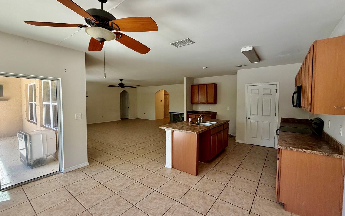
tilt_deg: -3.9
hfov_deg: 97.8
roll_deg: +0.6
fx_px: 150
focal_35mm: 16
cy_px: 107
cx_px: 170
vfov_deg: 71.2
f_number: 2.2
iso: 125
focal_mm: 2.22
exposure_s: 1/121
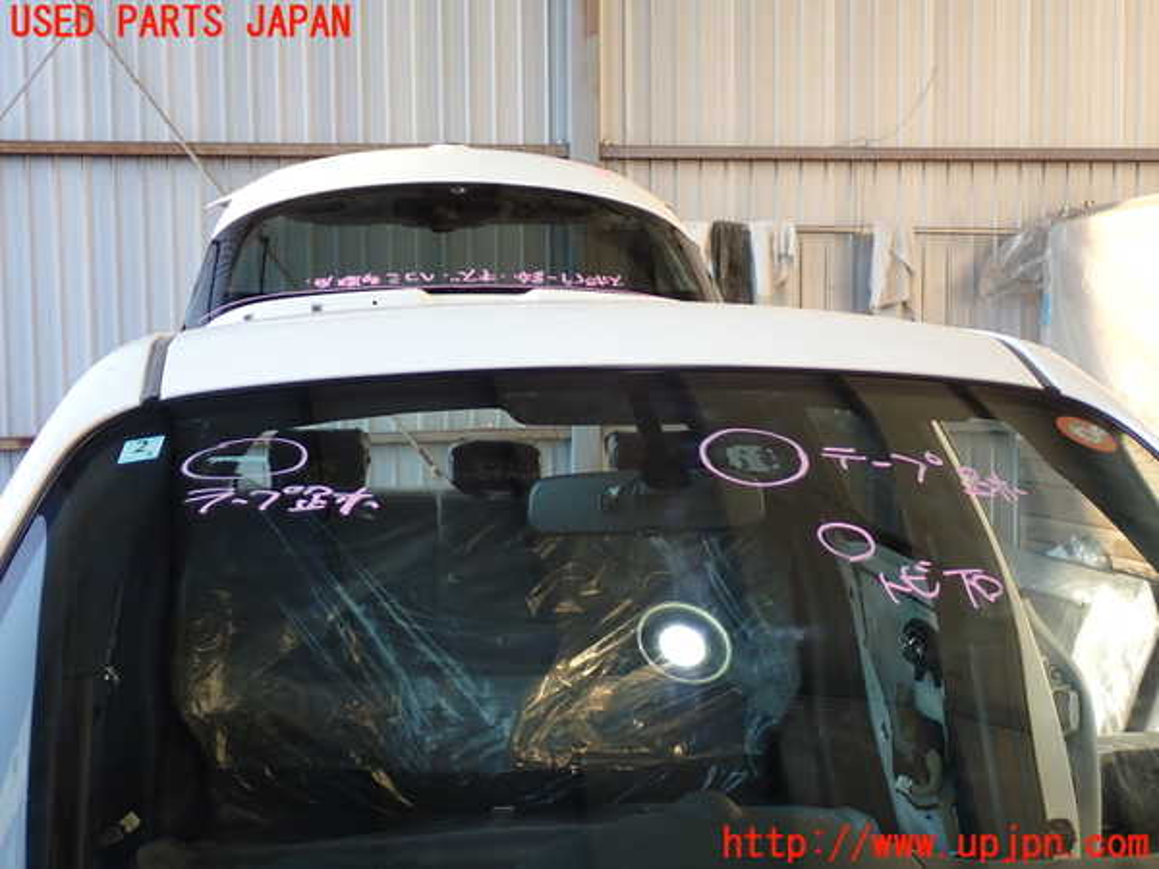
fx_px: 1574
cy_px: 434
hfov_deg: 40.4
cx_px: 580
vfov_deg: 30.9
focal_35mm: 47
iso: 125
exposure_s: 1/100
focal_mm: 8.4
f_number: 3.1
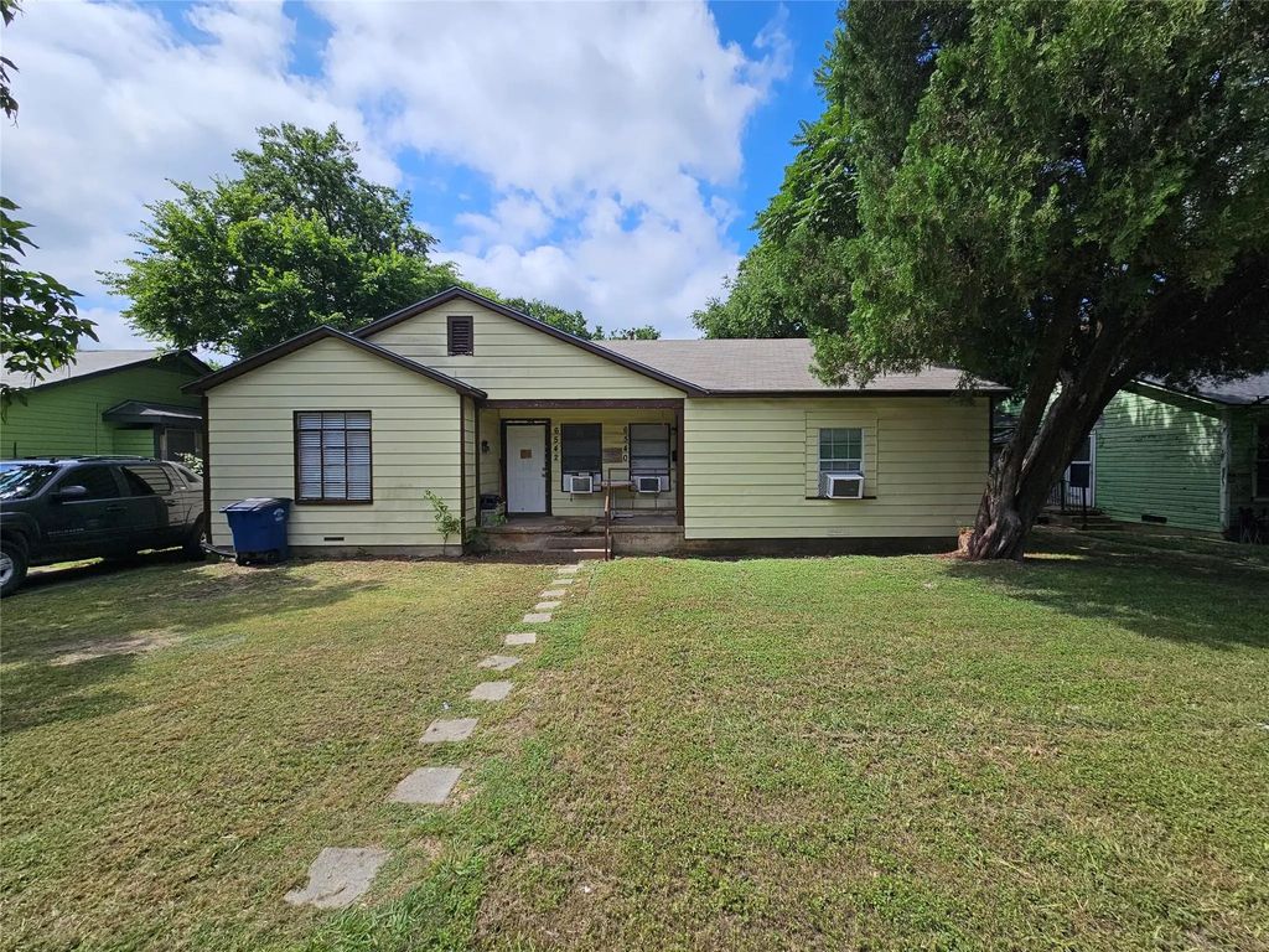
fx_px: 477
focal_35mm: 13
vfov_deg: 89.9
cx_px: 634
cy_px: 476
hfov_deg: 106.2
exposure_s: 1/3100
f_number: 2.2
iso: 50
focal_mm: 2.2
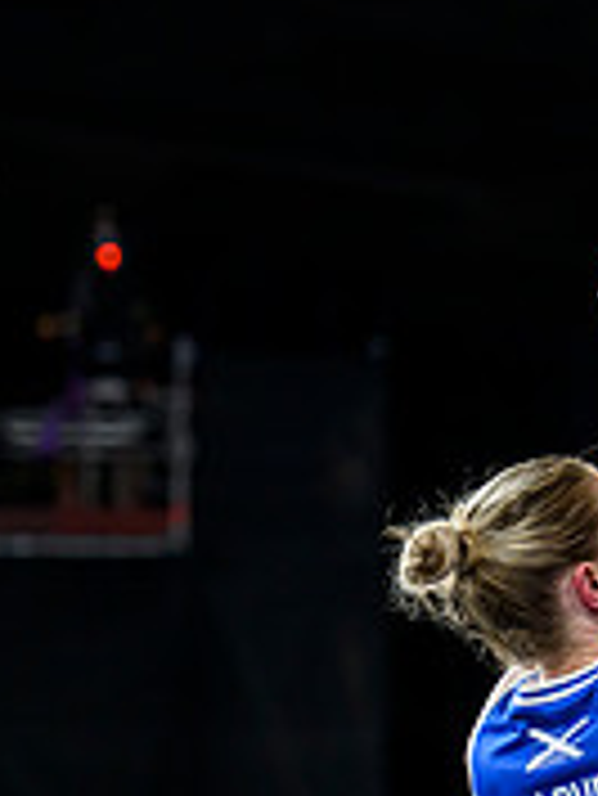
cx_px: 1209
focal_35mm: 330
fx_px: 7592
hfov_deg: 4.4
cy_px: 420
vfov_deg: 6.0
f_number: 3.2
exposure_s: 1/1600
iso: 2500
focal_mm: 105
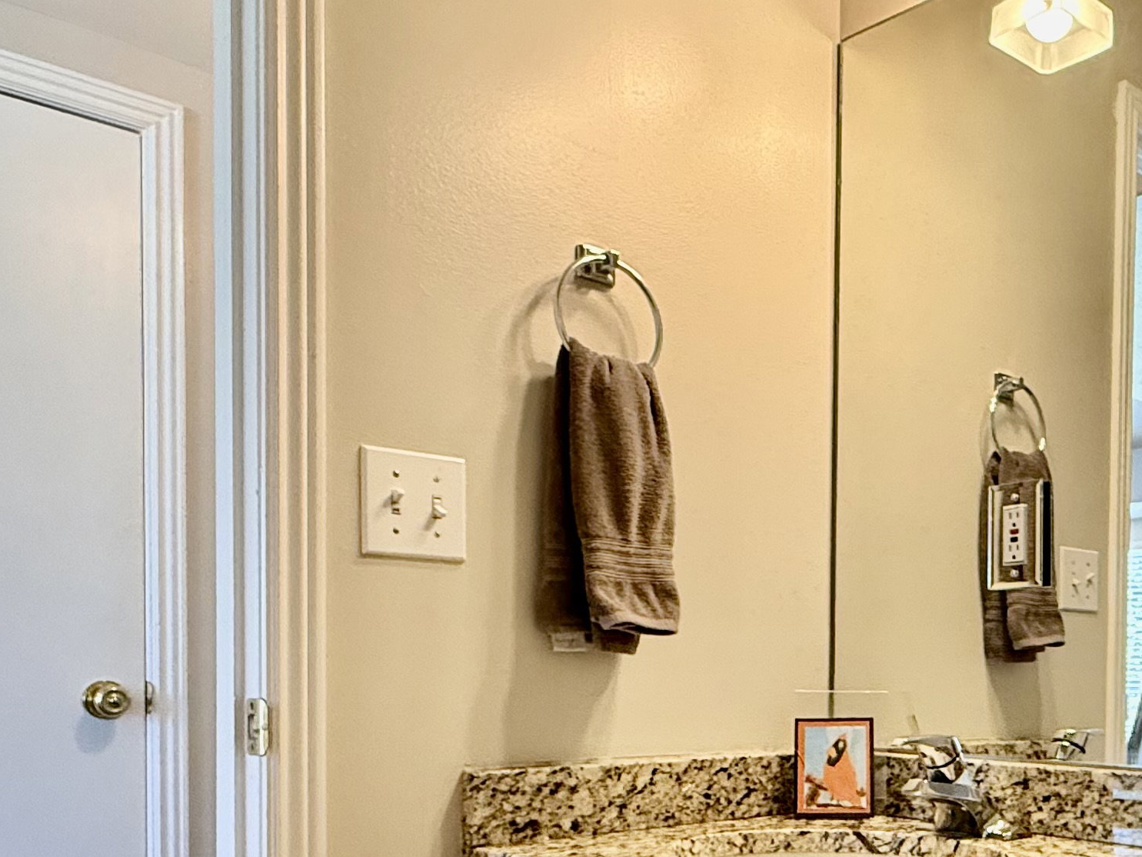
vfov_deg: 36.2
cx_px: 931
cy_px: 710
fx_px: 1254
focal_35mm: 38
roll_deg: -1.9
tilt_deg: -0.9
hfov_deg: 46.2
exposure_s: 1/120
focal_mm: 2.22
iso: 320
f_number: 2.2
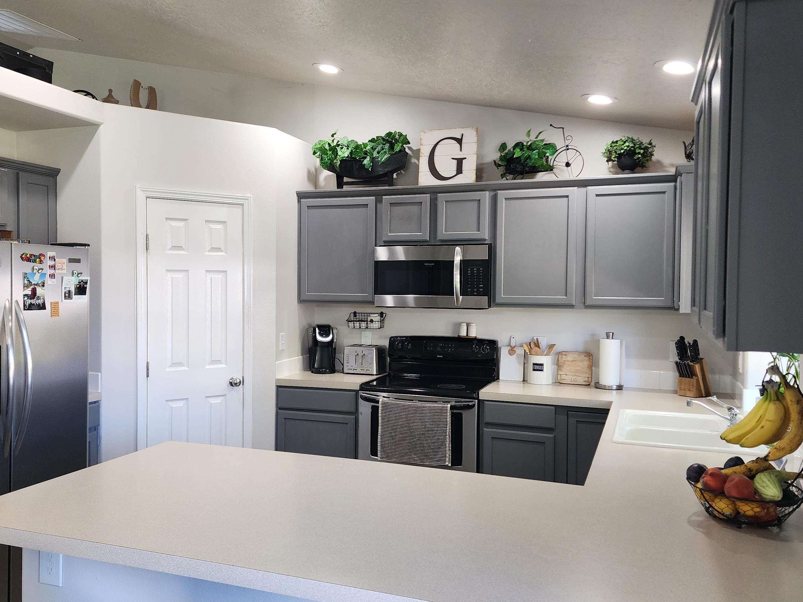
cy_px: 312
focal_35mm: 31
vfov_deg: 45.4
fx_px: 719
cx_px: 368
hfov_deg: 58.3
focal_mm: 6.4
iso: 250
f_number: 1.8
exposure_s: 1/120
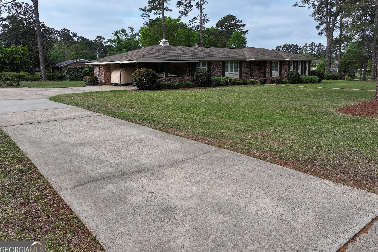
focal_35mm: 27
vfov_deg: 47.7
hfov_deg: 67.3
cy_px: 103
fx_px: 283
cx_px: 203
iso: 110
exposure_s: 1/1250
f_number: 2.8
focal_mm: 12.29
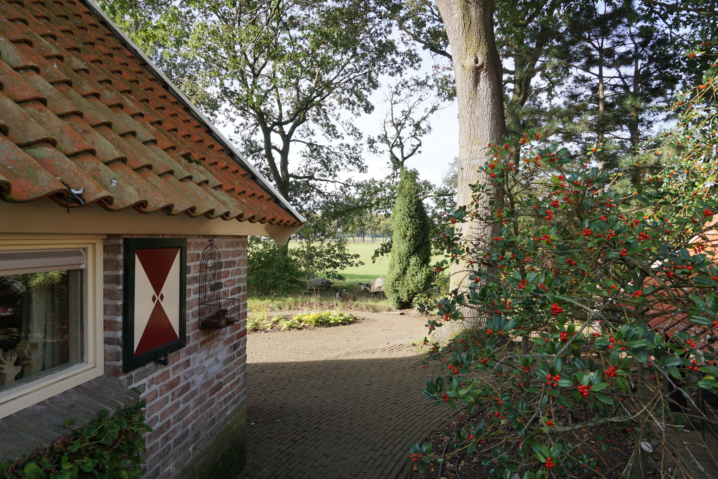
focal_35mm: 24
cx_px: 359
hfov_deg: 73.7
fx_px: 479
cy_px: 240
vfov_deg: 53.1
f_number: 7.1
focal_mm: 16
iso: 100
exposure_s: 1/100
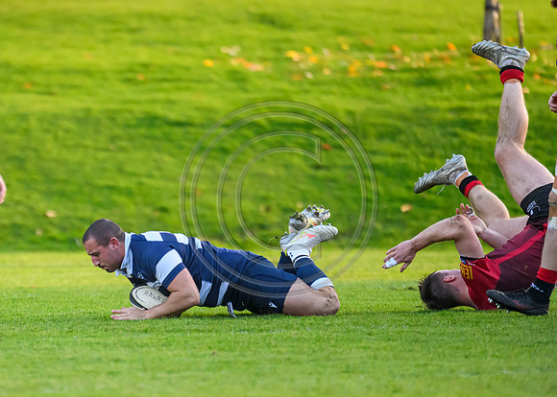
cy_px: 244
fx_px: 13178
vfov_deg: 1.7
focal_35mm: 833
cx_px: 136
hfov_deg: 2.4
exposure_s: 1/1600
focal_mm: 560
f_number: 4
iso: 2500
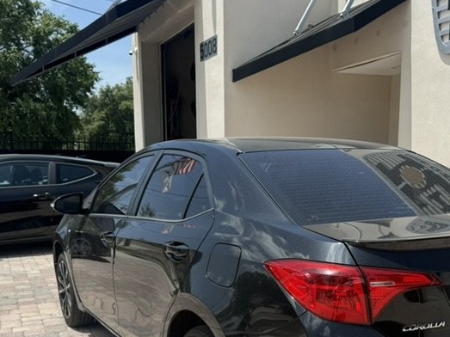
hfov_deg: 40.3
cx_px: 268
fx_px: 611
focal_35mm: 47
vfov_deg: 30.1
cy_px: 272
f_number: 1.78
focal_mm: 6.76
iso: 80
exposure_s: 1/4673
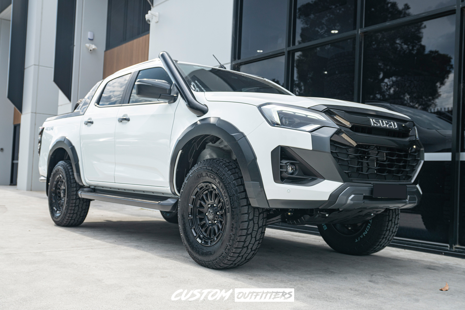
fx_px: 387
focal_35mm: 30
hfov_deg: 61.9
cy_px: 155
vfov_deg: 43.6
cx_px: 232
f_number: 5
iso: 100
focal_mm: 30
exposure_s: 1/100
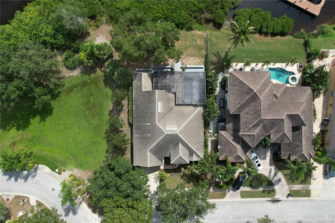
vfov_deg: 57.2
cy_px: 112
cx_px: 168
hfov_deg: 78.6
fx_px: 205
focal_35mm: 22
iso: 100
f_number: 2.8
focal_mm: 8.38
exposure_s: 1/400
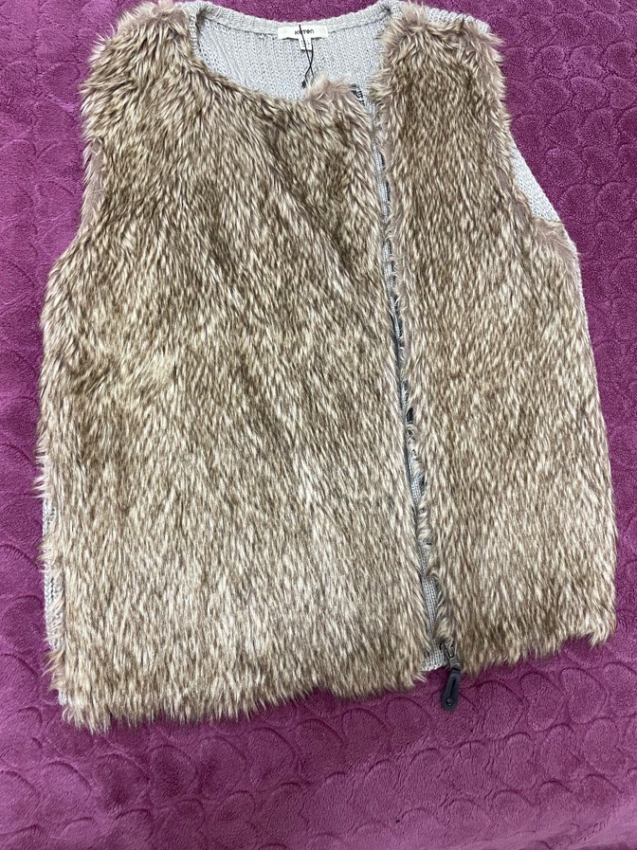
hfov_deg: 48.2
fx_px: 712
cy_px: 400
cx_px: 309
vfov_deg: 61.6
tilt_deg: -72.2
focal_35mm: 29
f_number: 1.6
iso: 640
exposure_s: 1/40
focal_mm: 4.2
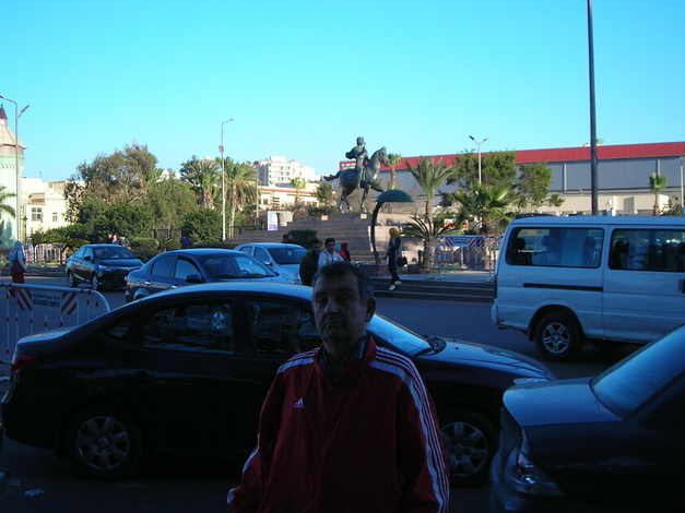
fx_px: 950
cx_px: 363
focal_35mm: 48
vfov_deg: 30.2
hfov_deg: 39.6
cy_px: 239
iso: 50
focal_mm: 6.3
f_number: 3.2
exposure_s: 1/352
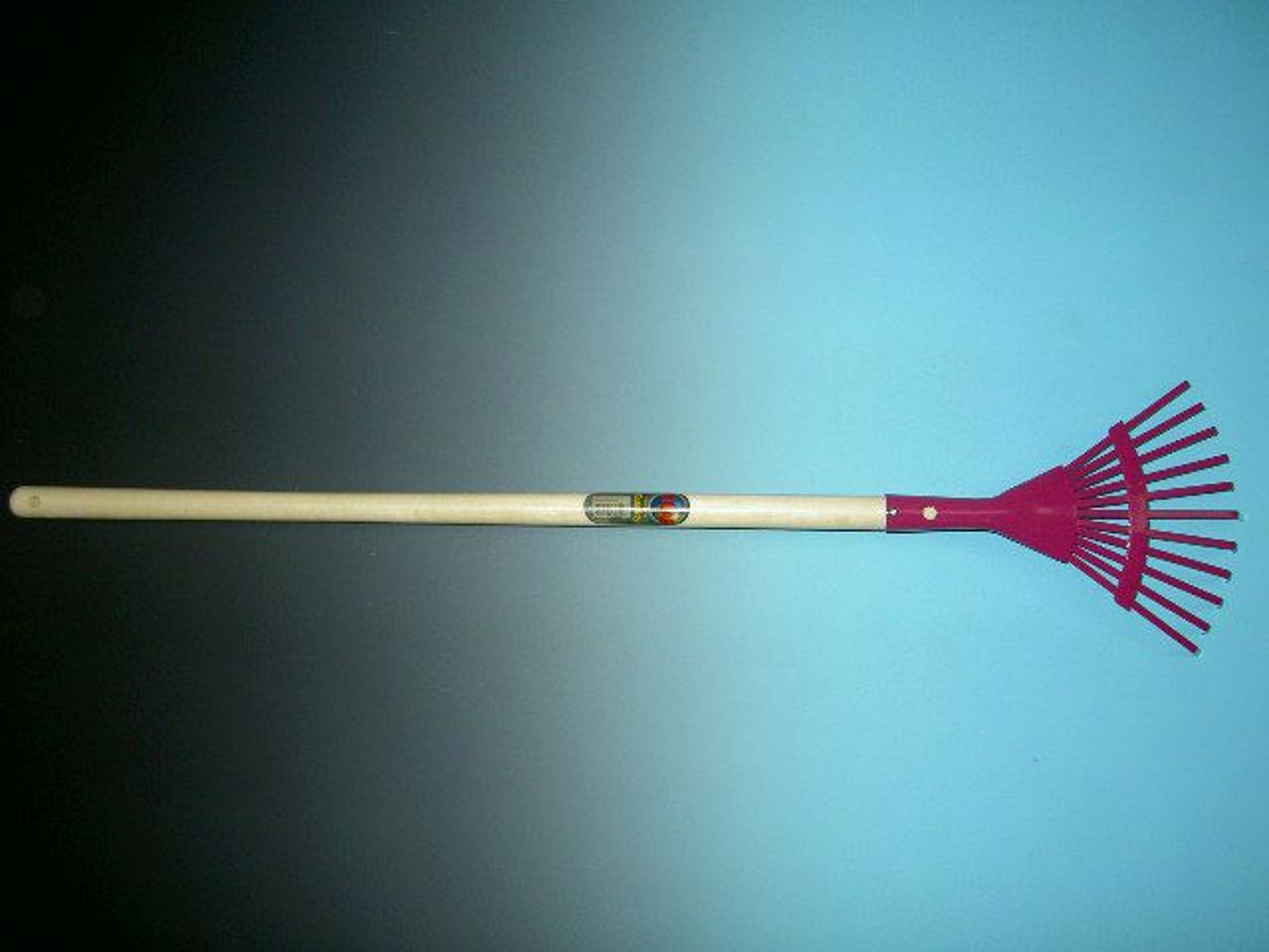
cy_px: 476
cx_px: 634
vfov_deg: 41.8
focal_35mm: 34
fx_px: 1246
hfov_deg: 54.0
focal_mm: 5.6
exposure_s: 1/60
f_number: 2.8
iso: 100
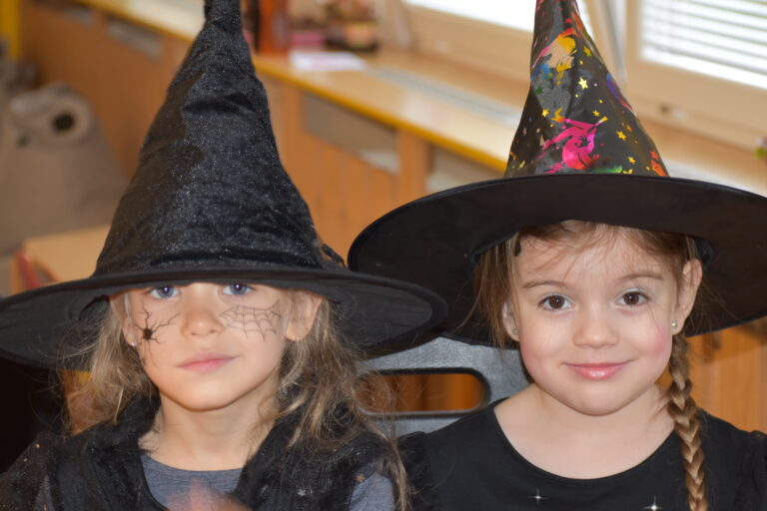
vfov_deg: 13.0
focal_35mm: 105
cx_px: 384
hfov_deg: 19.5
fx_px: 2237
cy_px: 256
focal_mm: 70
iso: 720
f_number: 4.5
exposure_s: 1/30
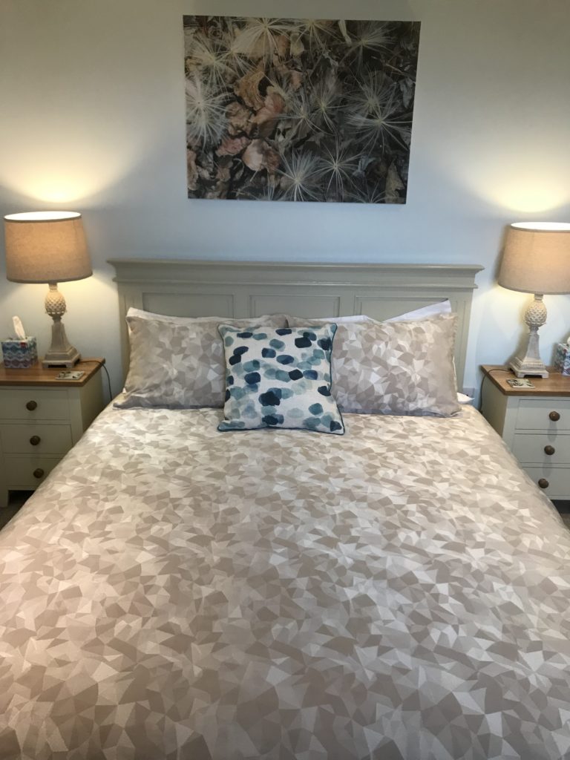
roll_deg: +1.4
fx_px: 615
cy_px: 380
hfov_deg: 49.7
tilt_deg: -20.3
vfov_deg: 63.4
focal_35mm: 28
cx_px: 285
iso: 32
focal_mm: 3.99
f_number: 1.8
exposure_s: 1/33
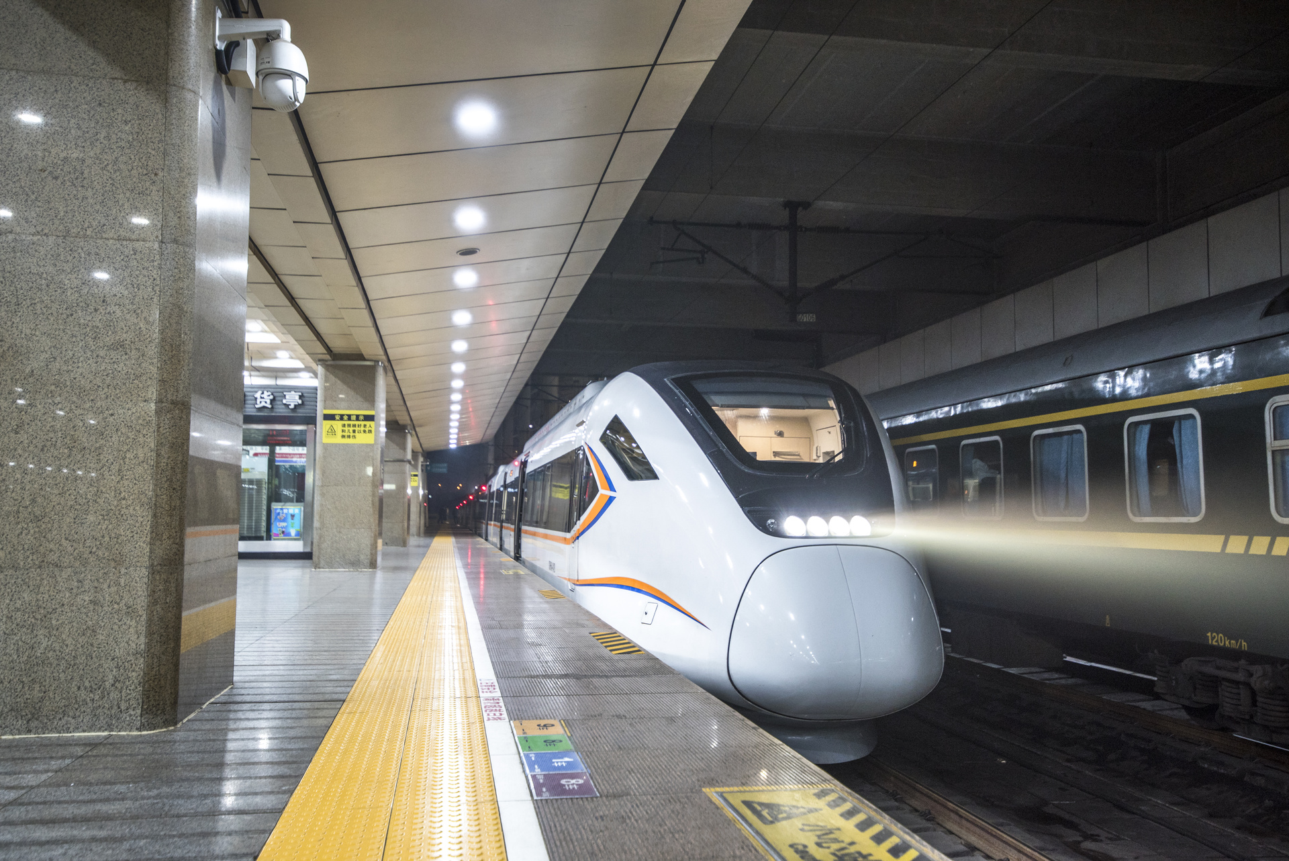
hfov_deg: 61.9
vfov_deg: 43.6
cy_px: 430
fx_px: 1075
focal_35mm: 30
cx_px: 644
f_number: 2.8
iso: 1000
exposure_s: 1/100
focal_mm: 30
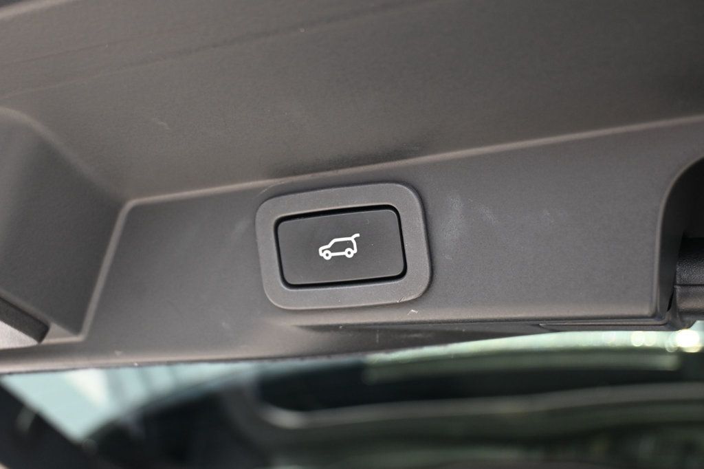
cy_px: 234
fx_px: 894
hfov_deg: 43.0
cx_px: 352
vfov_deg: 29.4
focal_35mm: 46
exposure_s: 1/125
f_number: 4.8
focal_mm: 30.5
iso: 720
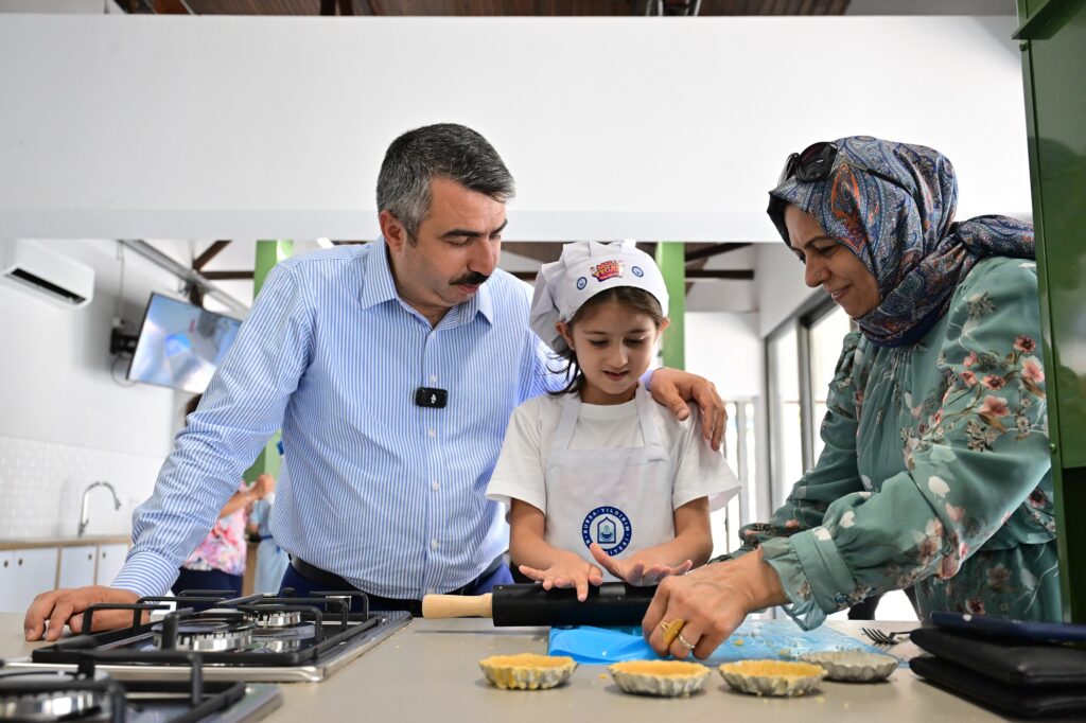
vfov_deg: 41.7
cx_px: 543
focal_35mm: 32
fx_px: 950
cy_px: 362
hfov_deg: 59.5
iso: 4000
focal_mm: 31.5
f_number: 4.5
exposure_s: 1/320
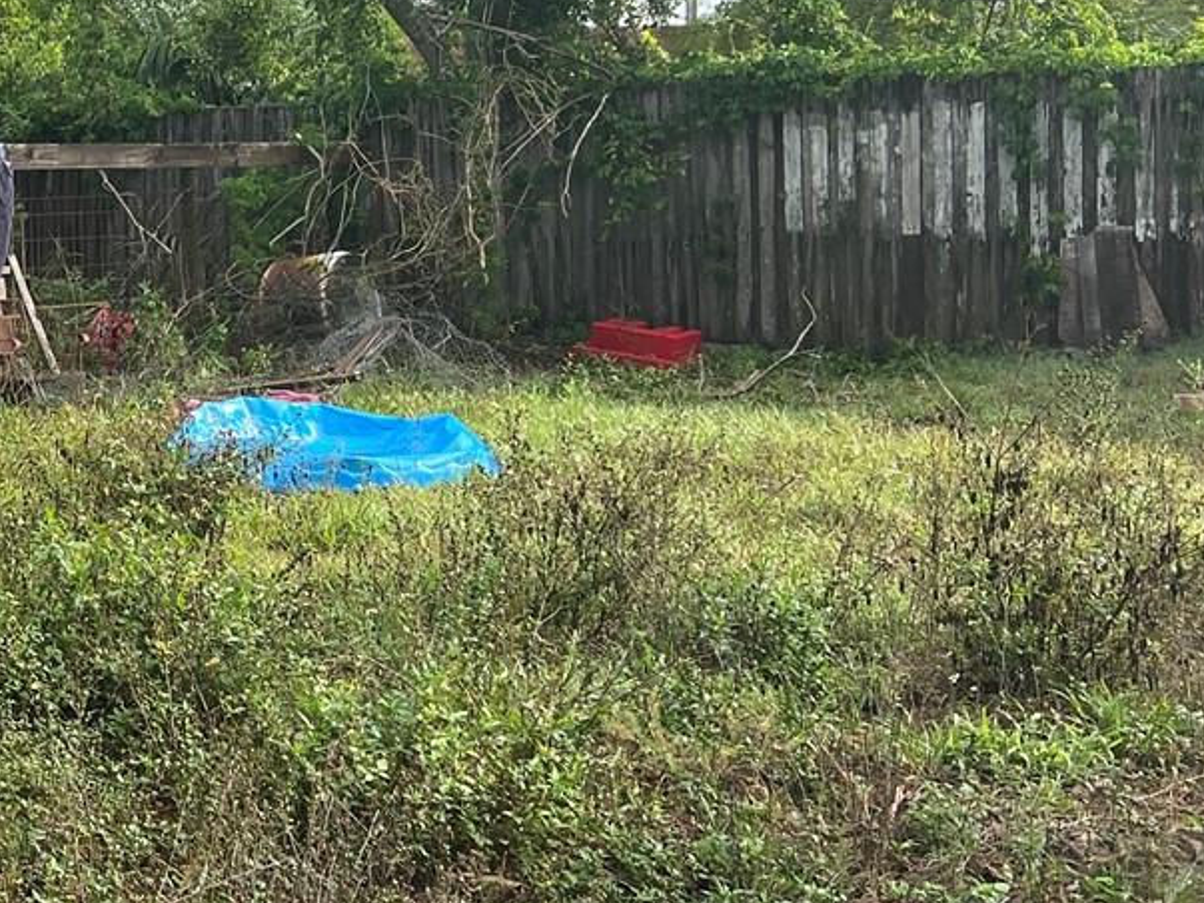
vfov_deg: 21.2
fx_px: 2399
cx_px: -130
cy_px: 258
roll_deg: -0.8
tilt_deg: -1.5
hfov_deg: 26.0
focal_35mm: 69
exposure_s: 1/1431
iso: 50
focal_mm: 5.7
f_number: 1.5
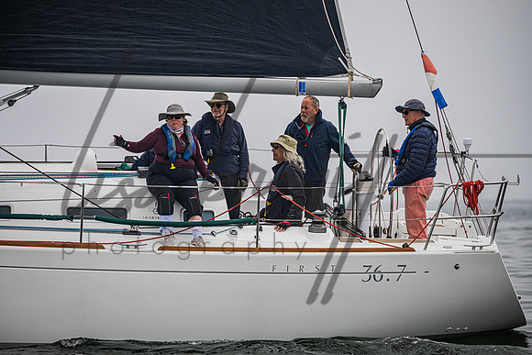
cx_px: 246
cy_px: 159
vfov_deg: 4.3
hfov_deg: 6.4
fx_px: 4735
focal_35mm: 320
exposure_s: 1/3200
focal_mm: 290
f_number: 5.6
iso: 400
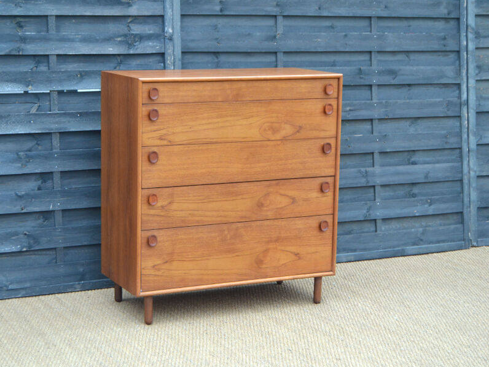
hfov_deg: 26.0
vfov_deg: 19.6
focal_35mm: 75
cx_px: 217
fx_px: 1059
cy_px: 184
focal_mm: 46
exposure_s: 1/60
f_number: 5.3
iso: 720
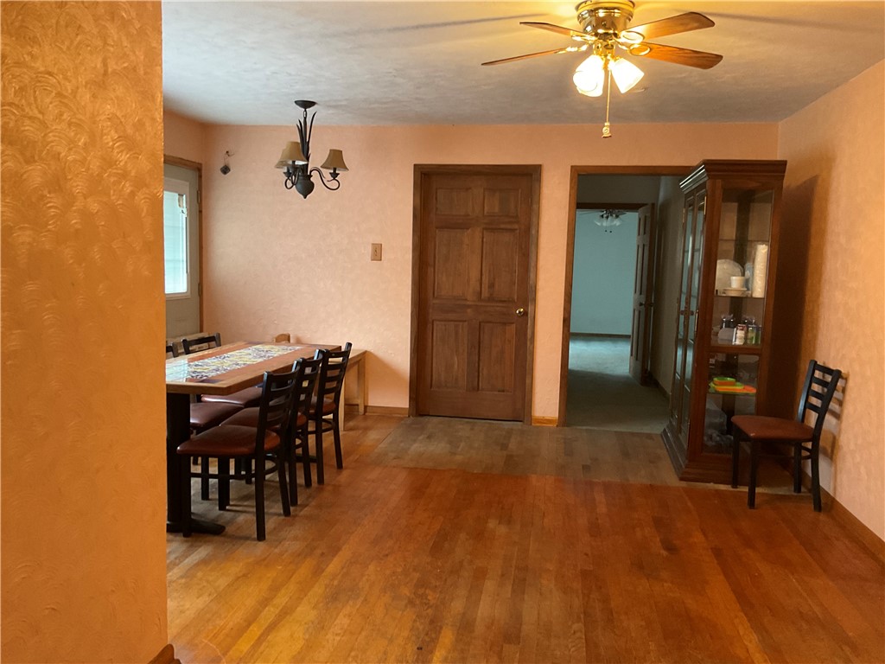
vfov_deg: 48.2
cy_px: 332
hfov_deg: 61.7
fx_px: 741
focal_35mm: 29
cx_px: 442
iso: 250
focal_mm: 3
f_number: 1.8
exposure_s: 1/30
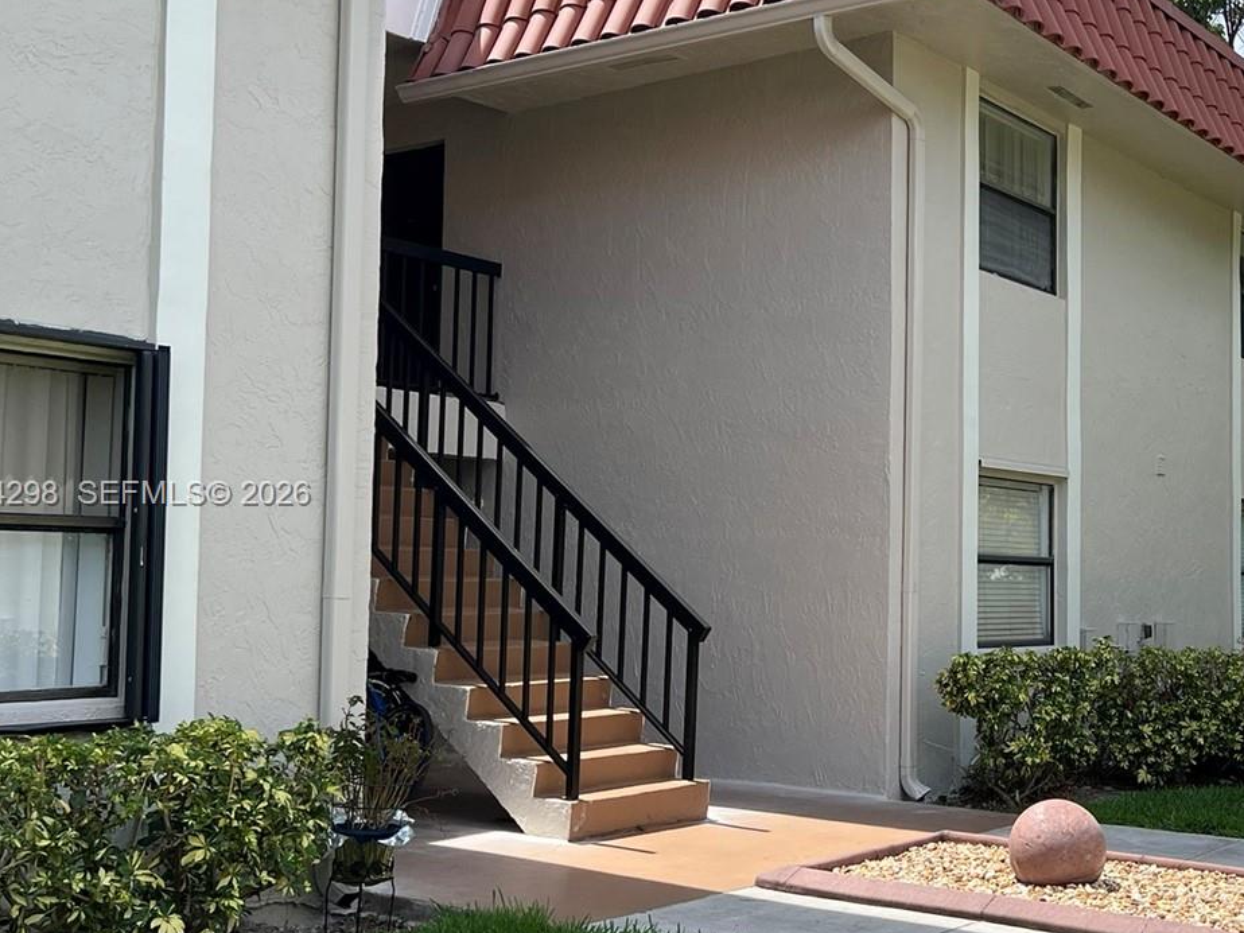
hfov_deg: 40.6
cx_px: 968
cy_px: 495
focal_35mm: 45
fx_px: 1617
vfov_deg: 32.2
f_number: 1.5
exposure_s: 1/2252
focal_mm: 5.7
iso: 50
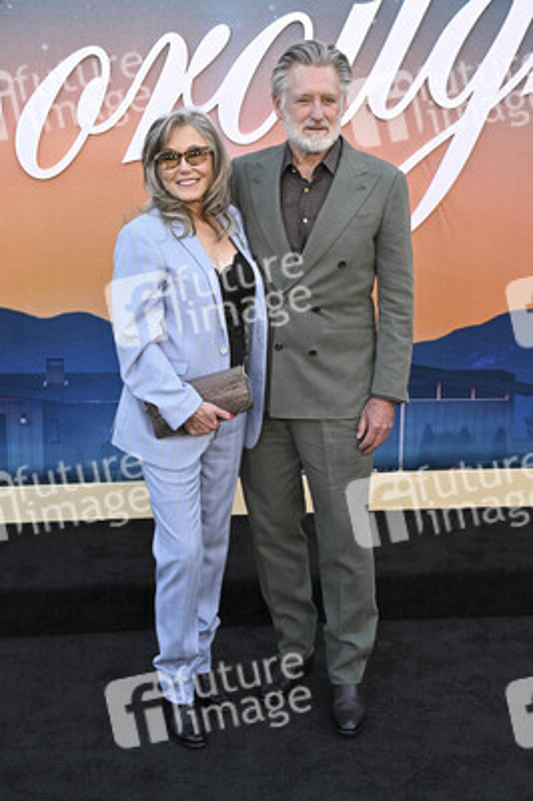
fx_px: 1068
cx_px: 266
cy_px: 400
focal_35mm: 48
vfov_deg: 41.1
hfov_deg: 28.0
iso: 800
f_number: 7.1
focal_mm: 48
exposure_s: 1/320
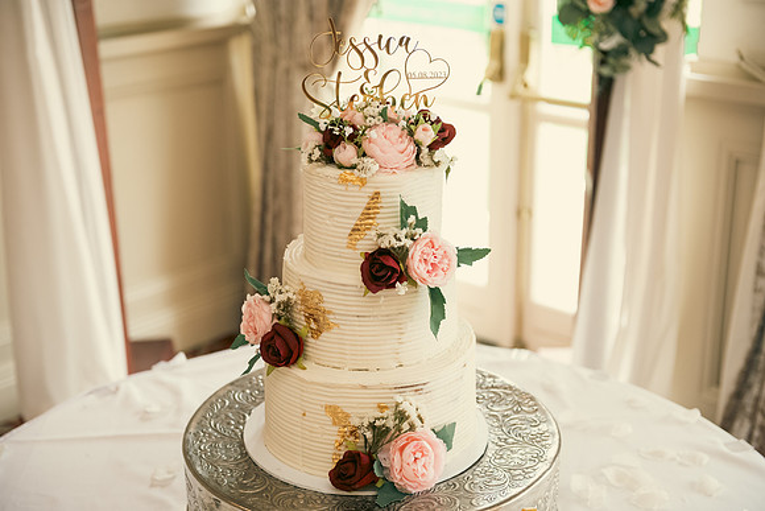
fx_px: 1190
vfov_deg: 24.2
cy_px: 256
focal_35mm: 56
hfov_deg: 35.6
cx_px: 382
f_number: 3.5
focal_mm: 56
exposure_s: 1/160
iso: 1000
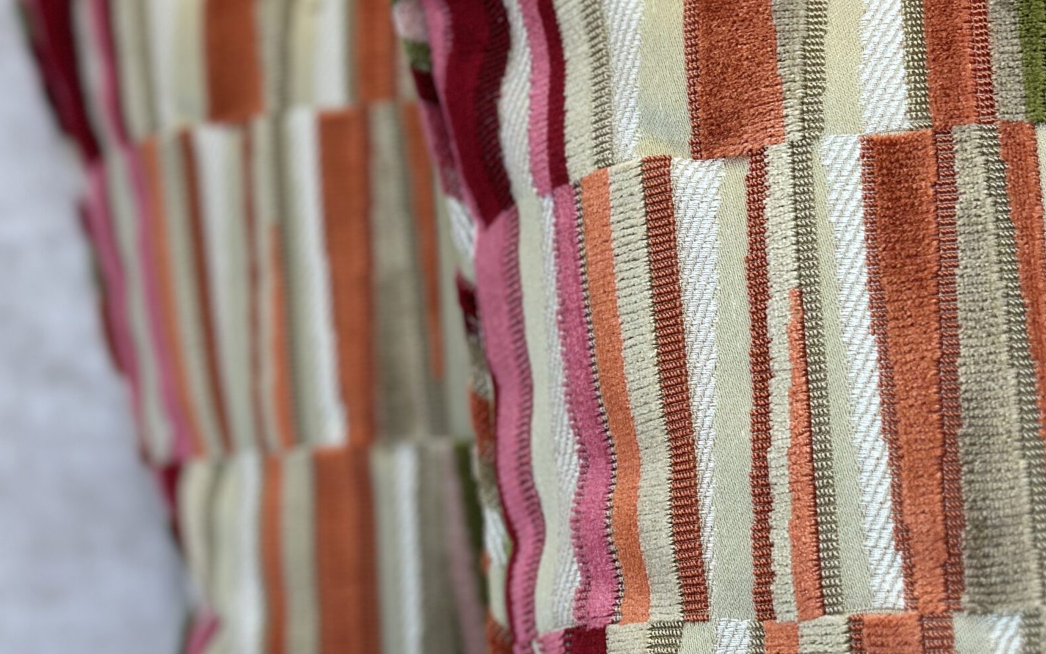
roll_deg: +1.9
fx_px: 2366
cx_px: 585
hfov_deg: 24.9
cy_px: 437
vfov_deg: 15.7
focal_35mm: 83
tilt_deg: -12.0
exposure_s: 1/120
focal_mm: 6.86
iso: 64
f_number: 1.78
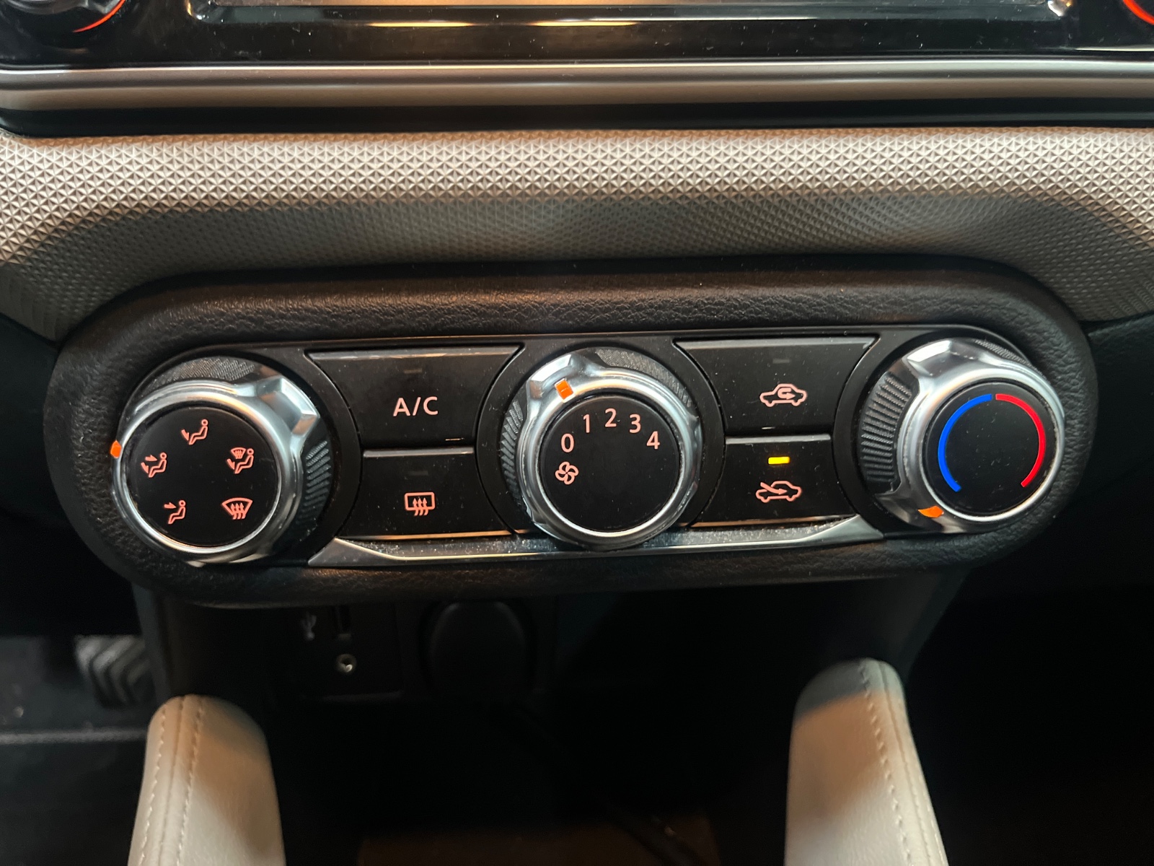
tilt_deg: -27.9
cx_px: 577
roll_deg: -0.1
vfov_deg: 53.1
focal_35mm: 26
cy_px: 433
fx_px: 867
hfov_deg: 67.3
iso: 640
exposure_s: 1/31
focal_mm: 5.1
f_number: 1.6
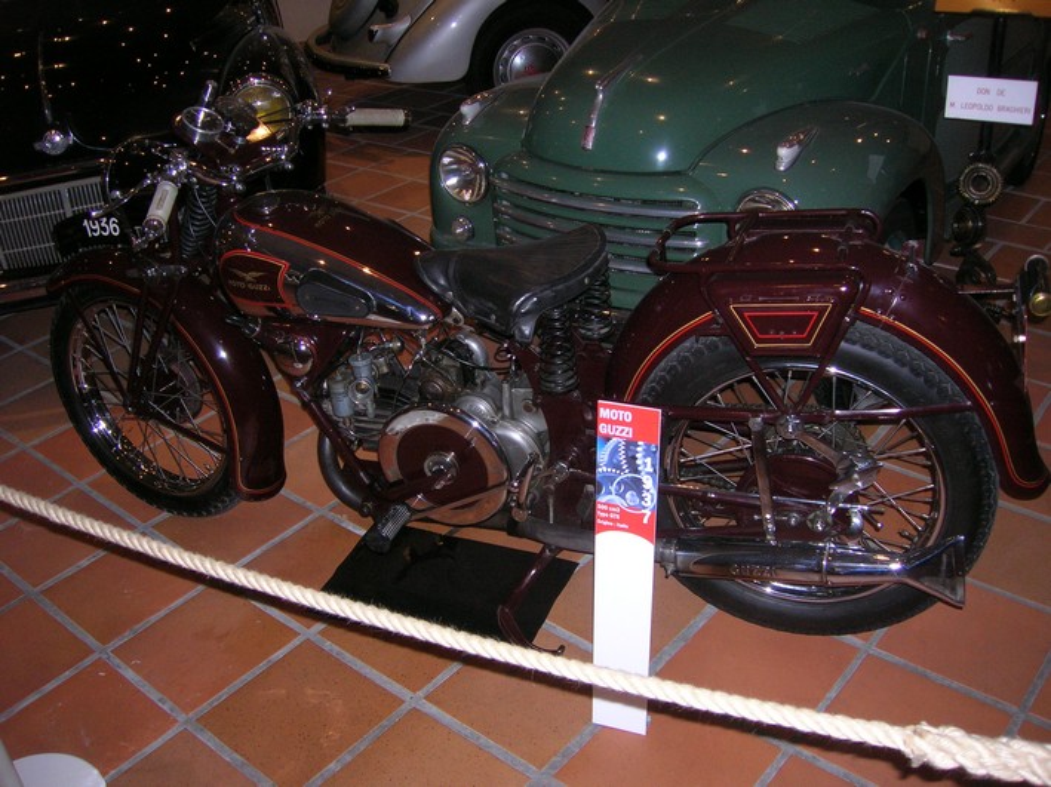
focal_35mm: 34
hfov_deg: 54.0
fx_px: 1032
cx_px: 526
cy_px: 394
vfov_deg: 41.8
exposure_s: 1/60.1
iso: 121
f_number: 2.9
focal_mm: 5.7
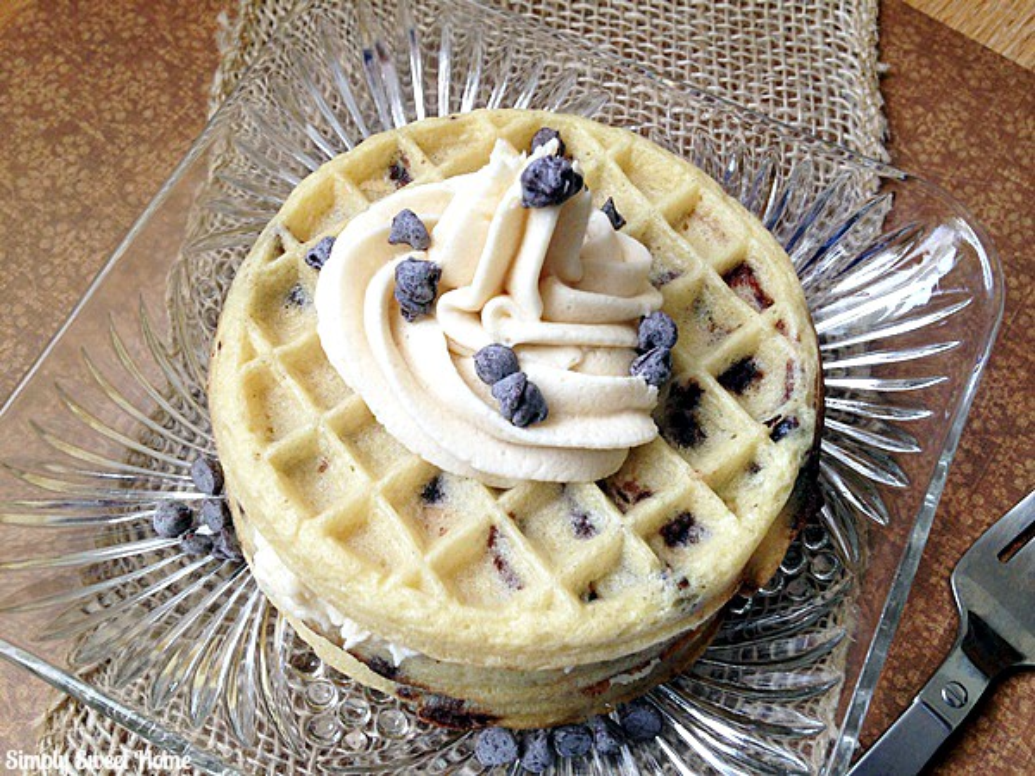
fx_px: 987
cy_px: 388
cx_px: 518
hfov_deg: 55.4
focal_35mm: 33
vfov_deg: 42.9
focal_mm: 4.12
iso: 80
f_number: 2.4
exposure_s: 1/20
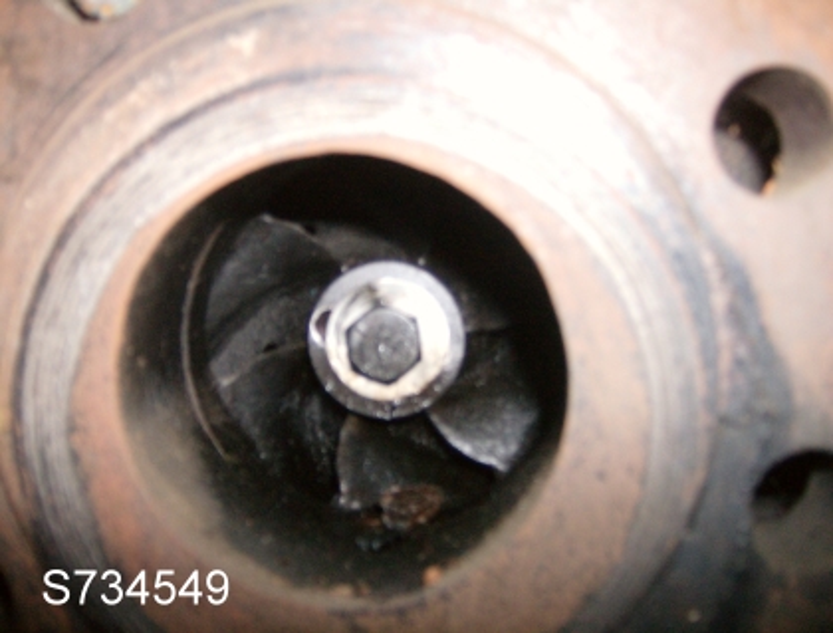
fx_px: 870
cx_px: 416
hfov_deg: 51.1
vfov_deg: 40.0
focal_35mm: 36
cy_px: 316
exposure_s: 1/60
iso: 200
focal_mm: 6
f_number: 2.8
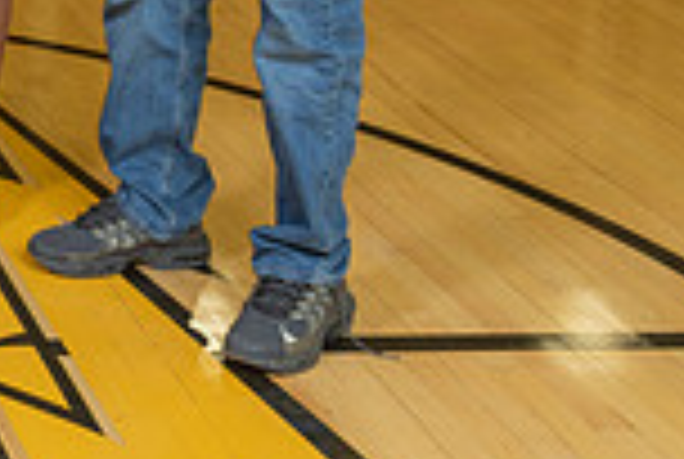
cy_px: -354
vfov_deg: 11.3
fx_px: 2170
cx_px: -523
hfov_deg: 15.5
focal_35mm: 114
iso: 250
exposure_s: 1/50
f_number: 7.1
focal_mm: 29
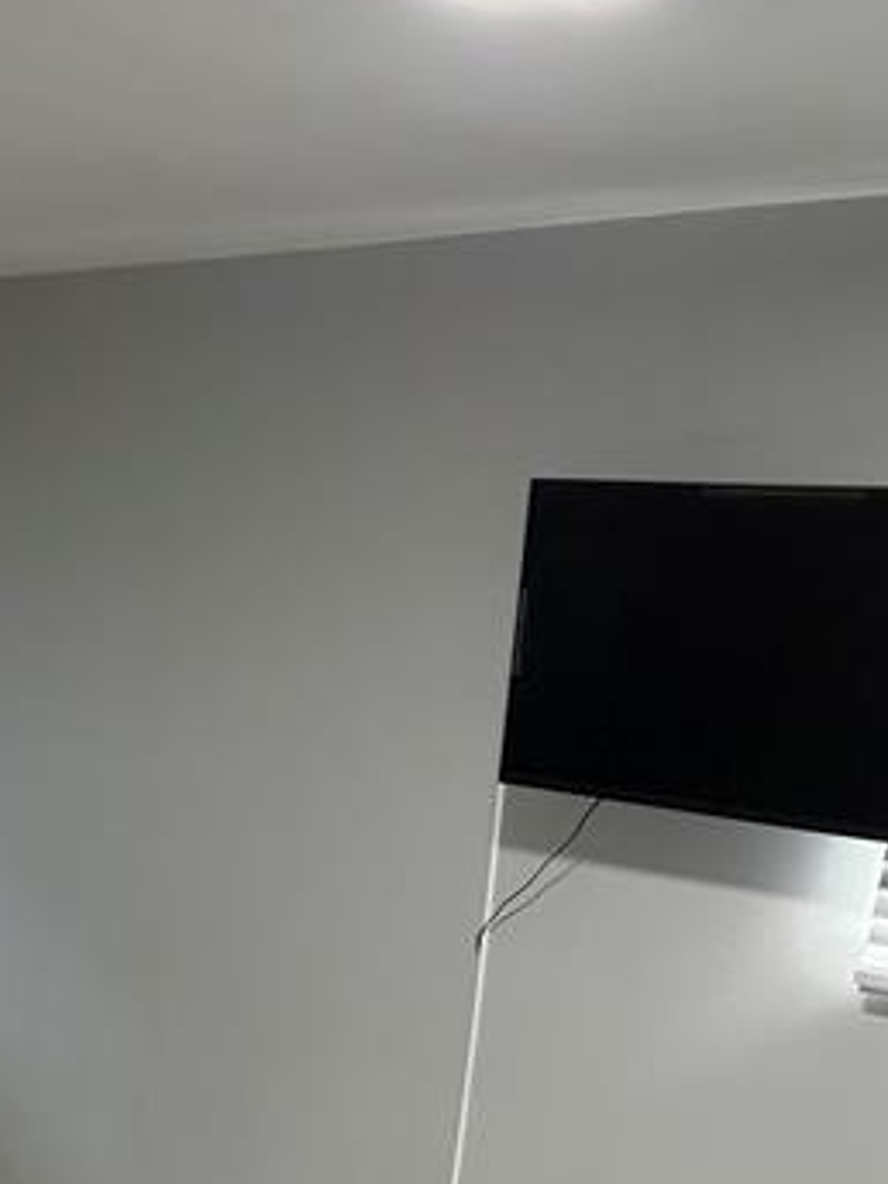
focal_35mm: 58
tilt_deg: -16.7
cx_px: 76
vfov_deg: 30.5
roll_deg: -3.0
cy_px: 1222
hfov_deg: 24.5
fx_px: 1984
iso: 200
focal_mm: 5.96
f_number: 1.6
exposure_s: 1/60
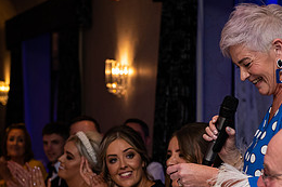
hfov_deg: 16.4
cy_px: 190
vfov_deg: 10.8
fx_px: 979
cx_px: 149
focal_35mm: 125
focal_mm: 56
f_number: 3.5
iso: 640
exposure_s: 1/160
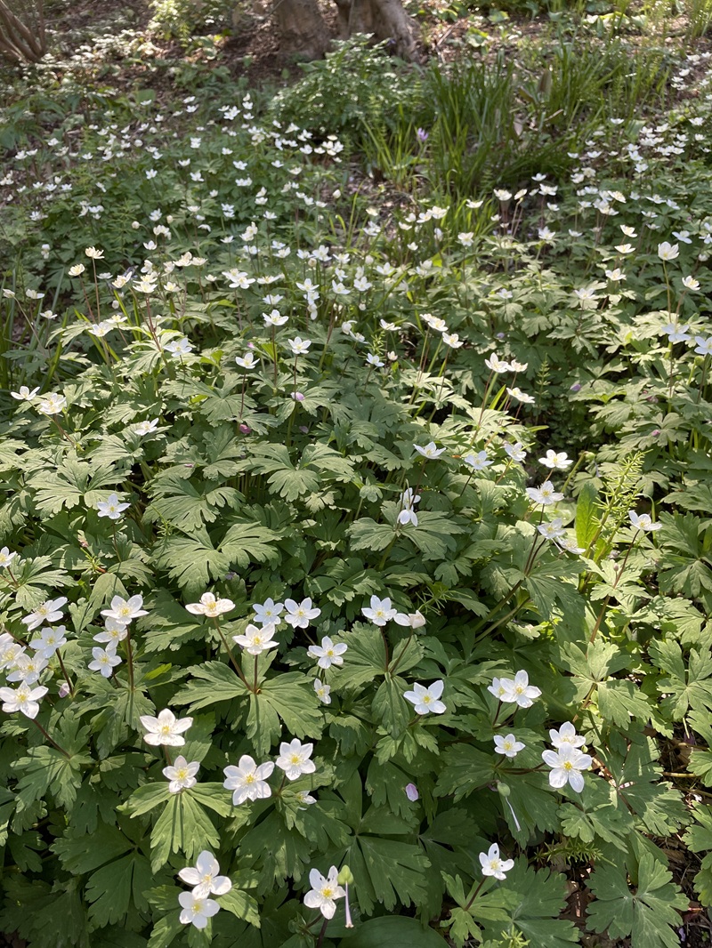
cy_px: 474
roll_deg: +0.5
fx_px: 713
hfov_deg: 53.1
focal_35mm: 26
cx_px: 356
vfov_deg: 67.3
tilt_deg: -18.6
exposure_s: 1/404
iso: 32
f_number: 1.6
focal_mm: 4.2
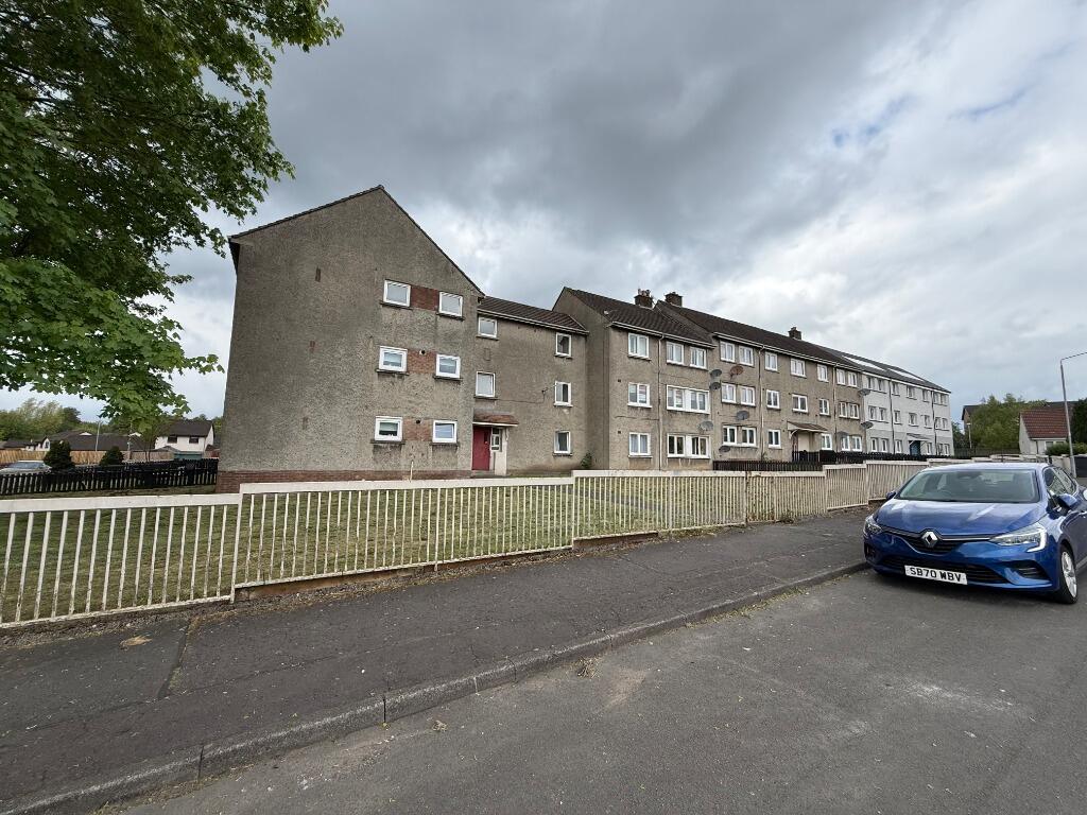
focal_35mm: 14
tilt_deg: +6.7
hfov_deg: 102.1
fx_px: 440
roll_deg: -1.1
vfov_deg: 85.7
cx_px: 544
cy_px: 408
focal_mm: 2.22
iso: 64
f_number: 2.2
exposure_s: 1/1572
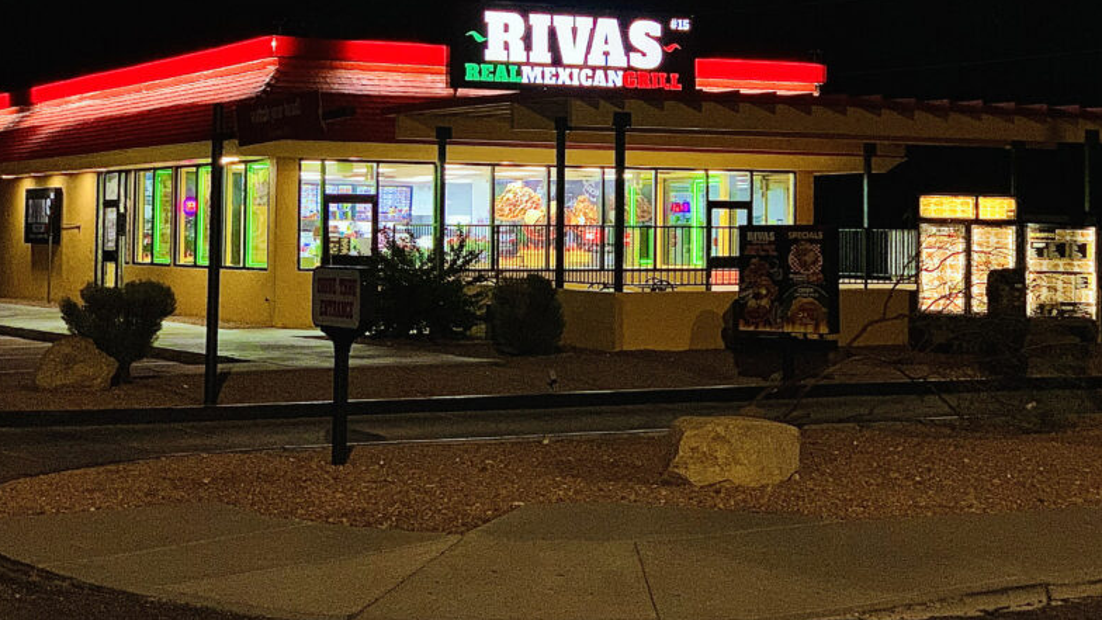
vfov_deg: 16.2
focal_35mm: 74
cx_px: 543
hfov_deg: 28.6
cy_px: 128
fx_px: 2162
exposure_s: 1/49
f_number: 2.4
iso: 250
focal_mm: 6
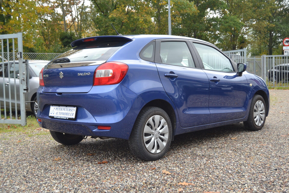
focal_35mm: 42
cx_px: 144
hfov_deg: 46.4
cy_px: 96
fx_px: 337
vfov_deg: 31.9
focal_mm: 28
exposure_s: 1/125
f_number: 5.6
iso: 220
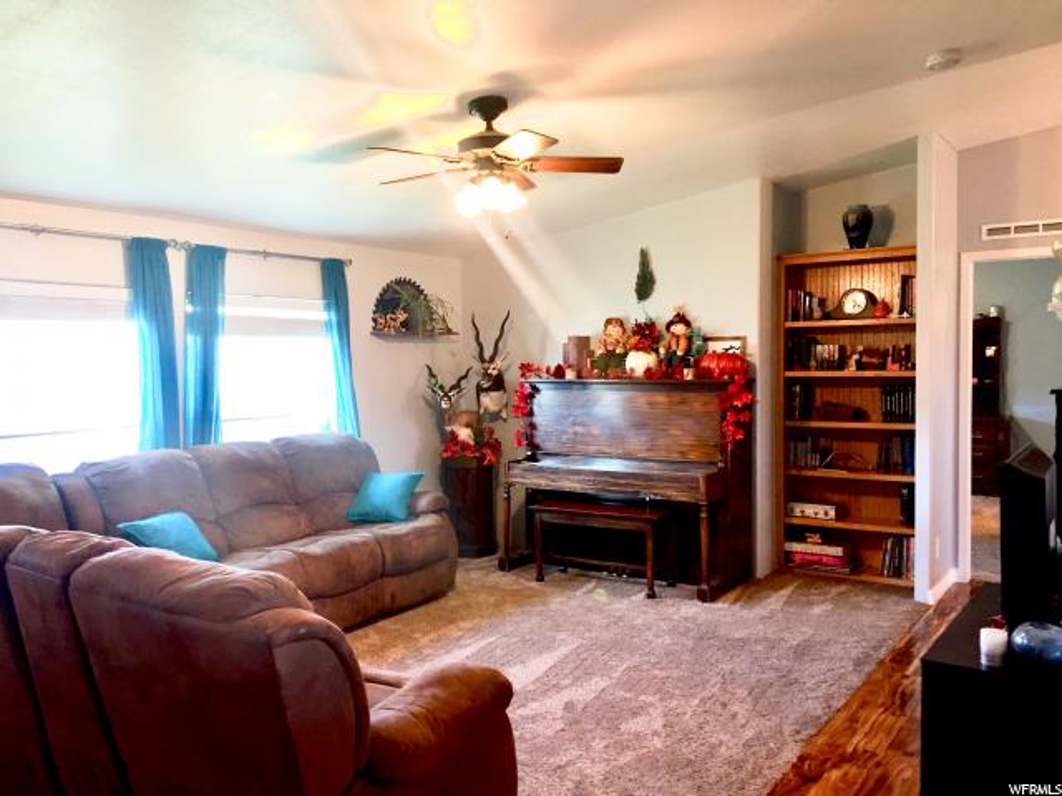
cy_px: 398
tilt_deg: -4.1
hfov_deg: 61.7
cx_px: 531
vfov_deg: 48.2
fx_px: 890
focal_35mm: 29
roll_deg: +0.4
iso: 100
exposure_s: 1/30
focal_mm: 4.15
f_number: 2.2
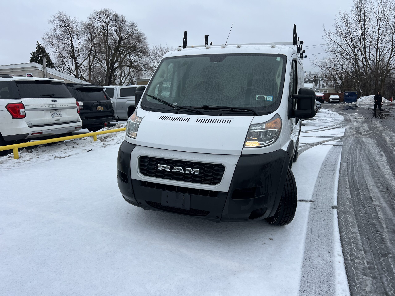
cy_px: 148
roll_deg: +0.2
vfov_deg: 53.1
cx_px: 198
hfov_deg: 67.3
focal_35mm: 26
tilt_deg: -7.4
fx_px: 297
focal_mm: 5.7
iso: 50
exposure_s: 1/753
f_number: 1.5
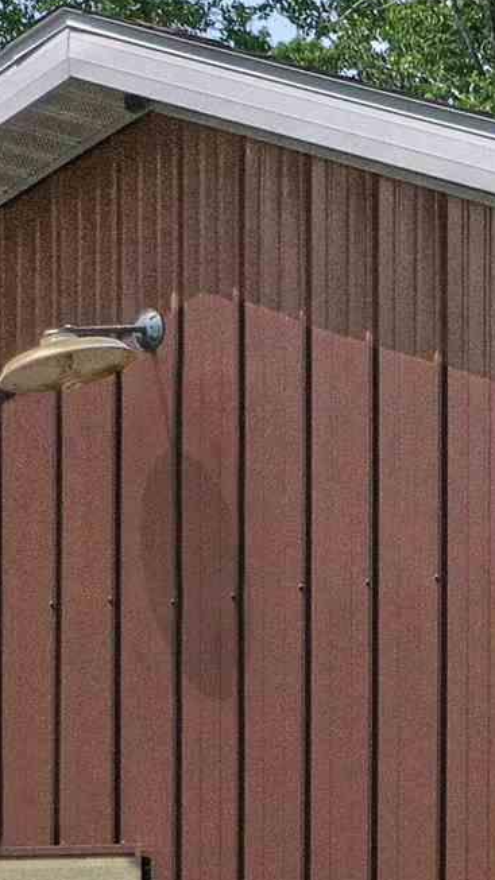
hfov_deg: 8.4
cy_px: 889
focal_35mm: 138
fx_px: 3222
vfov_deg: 15.3
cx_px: 966
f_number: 6.3
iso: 800
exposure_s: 1/800
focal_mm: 10.26
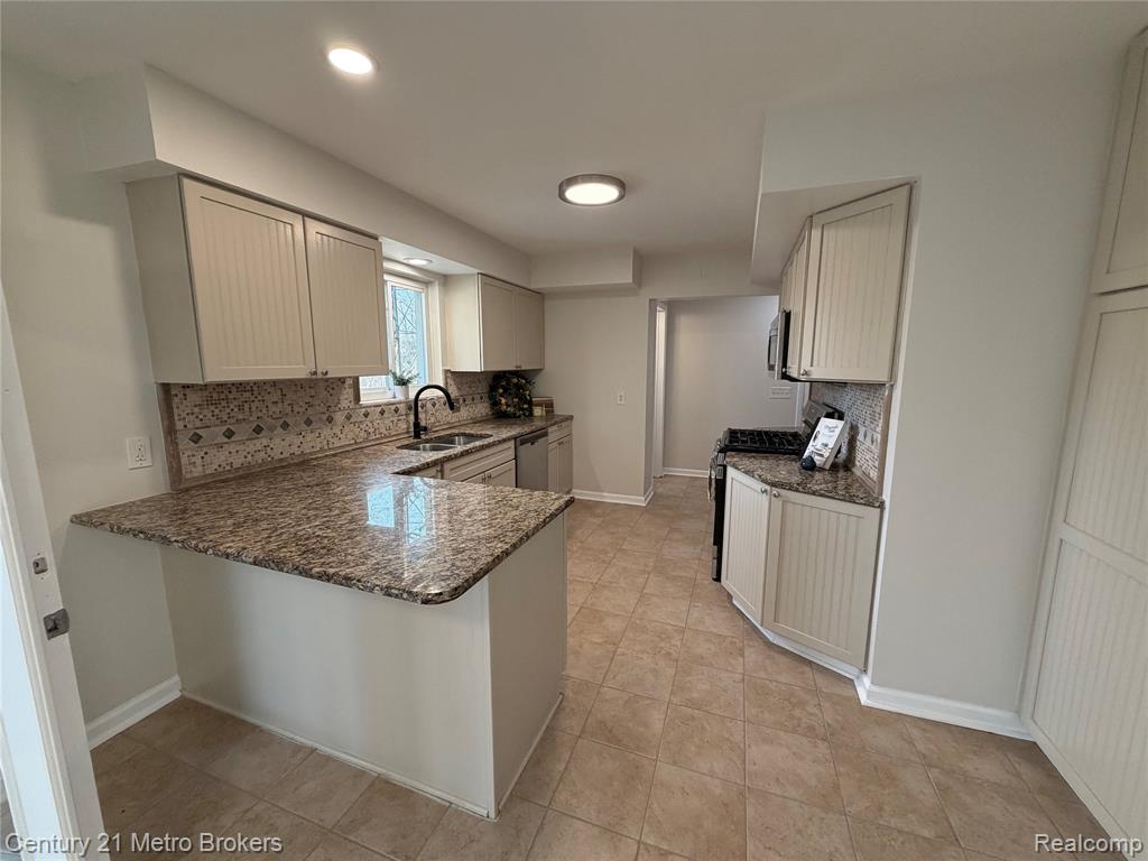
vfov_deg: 85.7
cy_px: 430
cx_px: 574
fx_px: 464
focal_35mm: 14
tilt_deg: -8.8
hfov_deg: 102.1
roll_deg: +0.0
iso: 200
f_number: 2.2
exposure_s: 1/120
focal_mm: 2.22
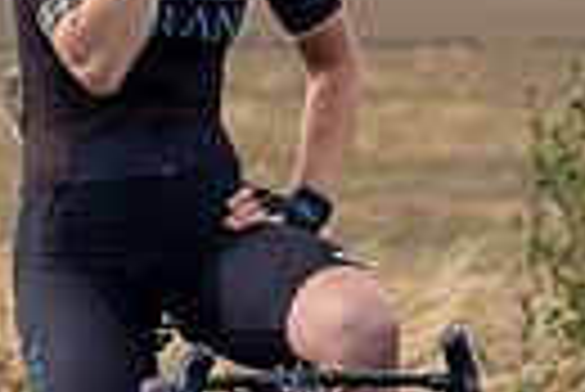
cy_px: -438
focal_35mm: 632
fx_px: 10281
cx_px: 158
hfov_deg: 3.3
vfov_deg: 2.2
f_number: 4
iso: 100
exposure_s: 1/800
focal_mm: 70
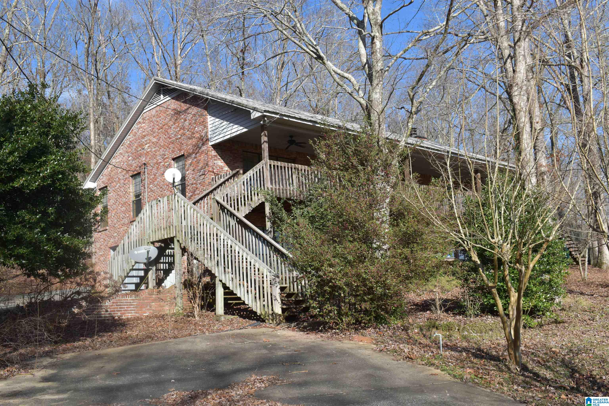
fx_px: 634
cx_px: 304
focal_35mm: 38
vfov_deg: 35.5
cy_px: 203
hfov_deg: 51.3
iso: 125
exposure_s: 1/250
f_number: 8
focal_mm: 25
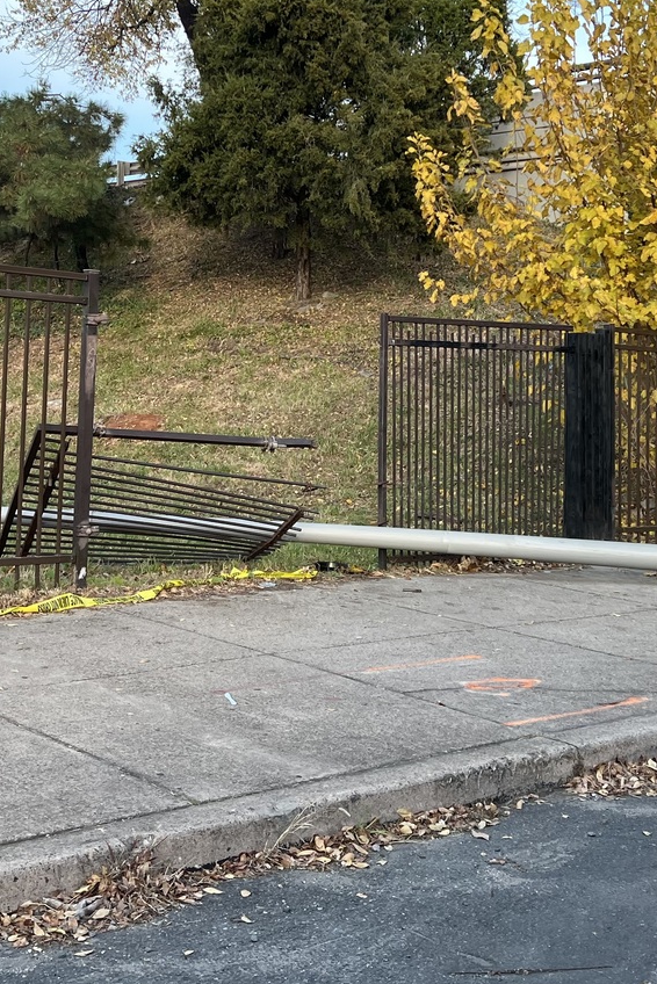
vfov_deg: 38.3
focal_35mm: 51
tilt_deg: +6.9
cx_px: 315
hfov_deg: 26.5
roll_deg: -2.9
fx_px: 1395
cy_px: 312
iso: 50
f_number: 1.5
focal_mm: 5.7
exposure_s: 1/448
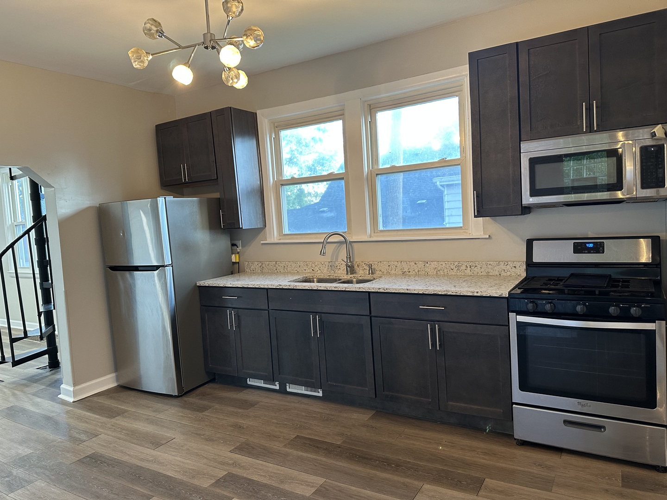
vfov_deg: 56.8
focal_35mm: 24
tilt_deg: -4.6
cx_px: 334
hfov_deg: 71.6
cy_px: 250
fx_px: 462
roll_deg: +3.3
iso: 200
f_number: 1.78
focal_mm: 6.86
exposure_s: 1/60
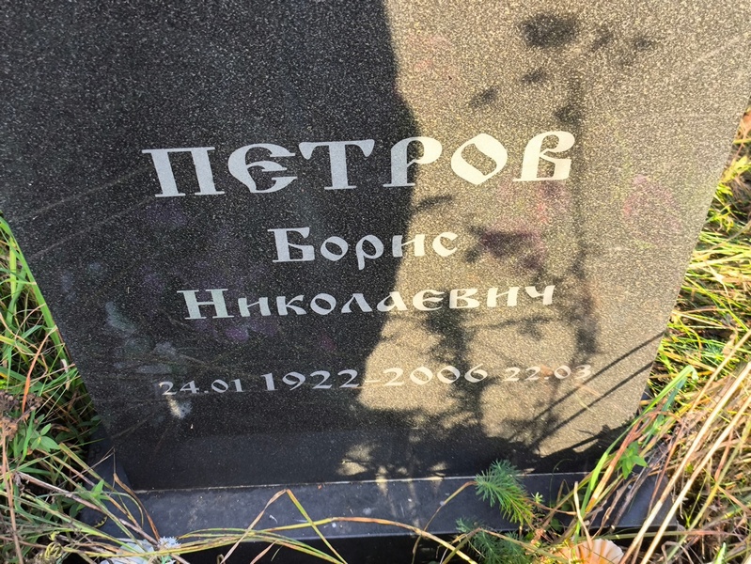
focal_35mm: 50
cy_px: 282
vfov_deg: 29.1
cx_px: 376
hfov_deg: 38.2
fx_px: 1085
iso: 50
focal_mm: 4.71
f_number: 1.7
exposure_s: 1/100
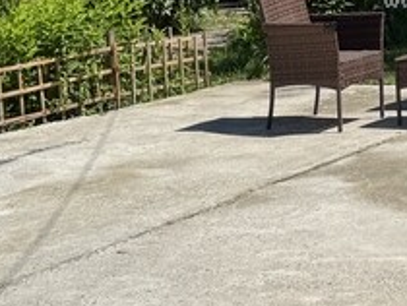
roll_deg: +3.7
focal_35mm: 117
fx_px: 1377
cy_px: -70
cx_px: 454
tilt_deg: -3.3
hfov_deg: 16.3
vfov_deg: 12.4
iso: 80
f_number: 1.78
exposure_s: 1/5814
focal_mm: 6.76
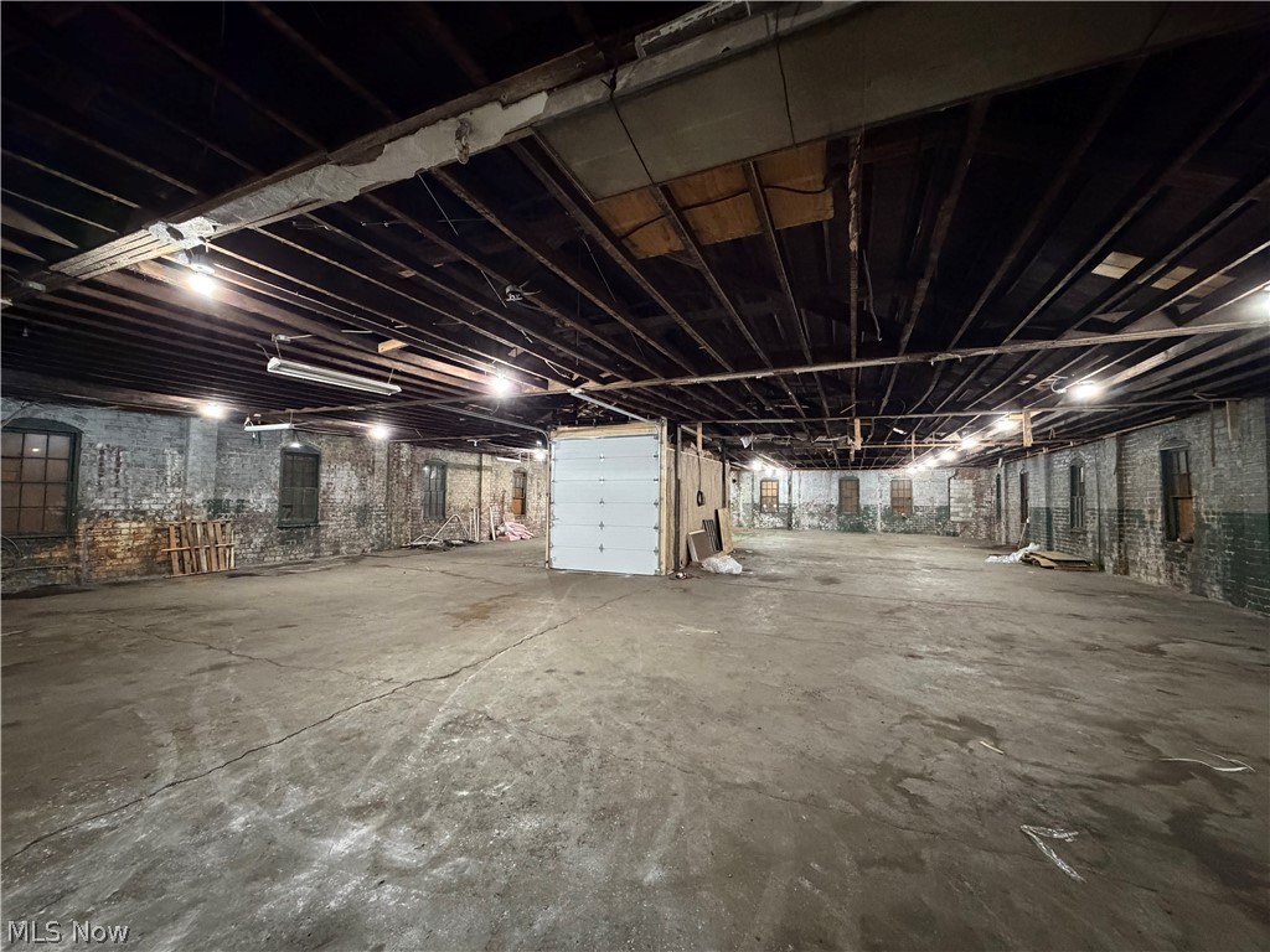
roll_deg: -0.5
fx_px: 514
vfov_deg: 85.7
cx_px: 635
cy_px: 476
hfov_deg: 102.1
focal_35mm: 14
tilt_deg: +2.6
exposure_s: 1/40
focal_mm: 2.22
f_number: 2.2
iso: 1250
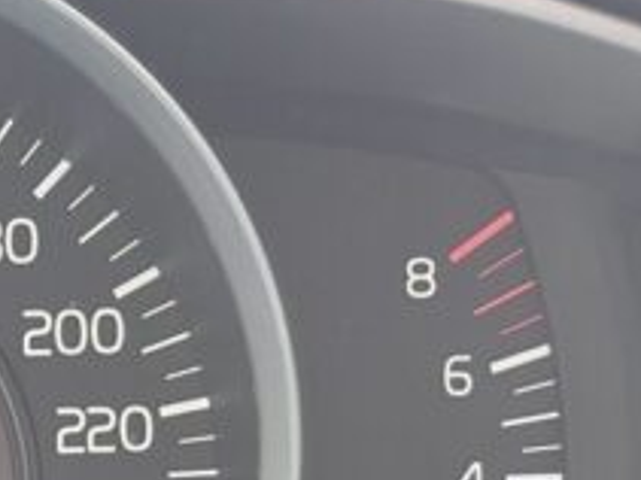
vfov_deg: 5.9
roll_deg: -1.3
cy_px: 538
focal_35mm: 252
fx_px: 4664
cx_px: -255
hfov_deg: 7.7
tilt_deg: -18.9
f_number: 1.6
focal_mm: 5.96
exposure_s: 1/60
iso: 80
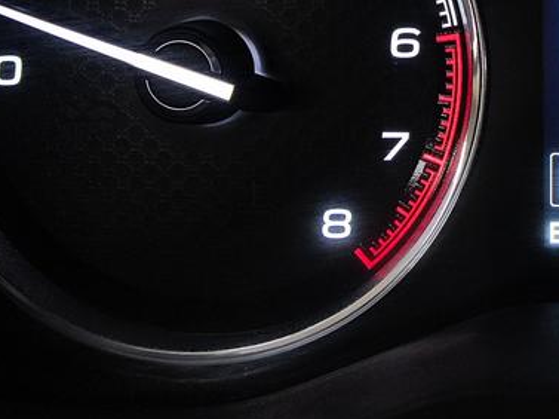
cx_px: 694
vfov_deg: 13.6
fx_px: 1726
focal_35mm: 107
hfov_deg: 17.4
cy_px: -1
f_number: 6.3
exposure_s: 1/30
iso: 800
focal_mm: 29.1
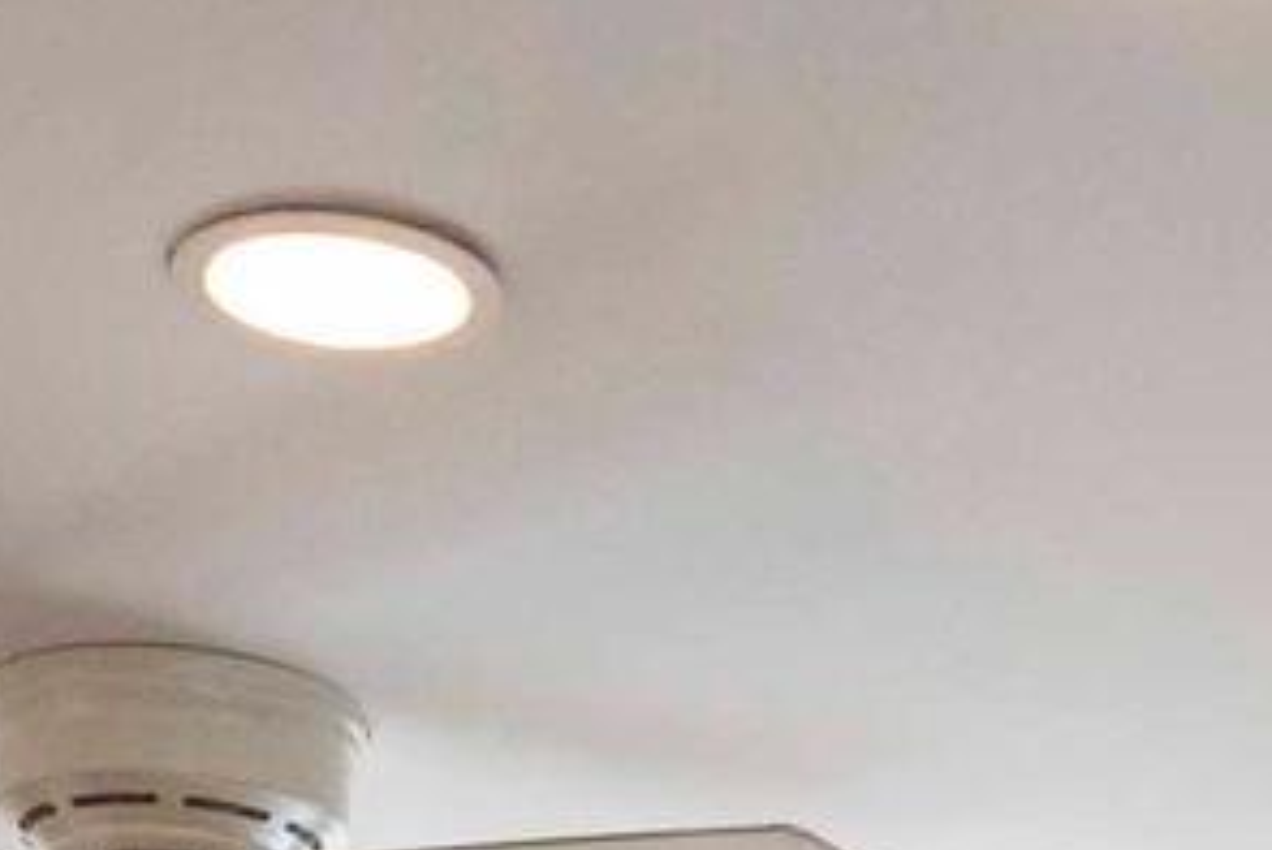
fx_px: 4171
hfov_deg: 17.1
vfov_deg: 9.7
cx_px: 1143
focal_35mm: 118
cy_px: 2302
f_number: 8
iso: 1000
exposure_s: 1/250
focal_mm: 11.5
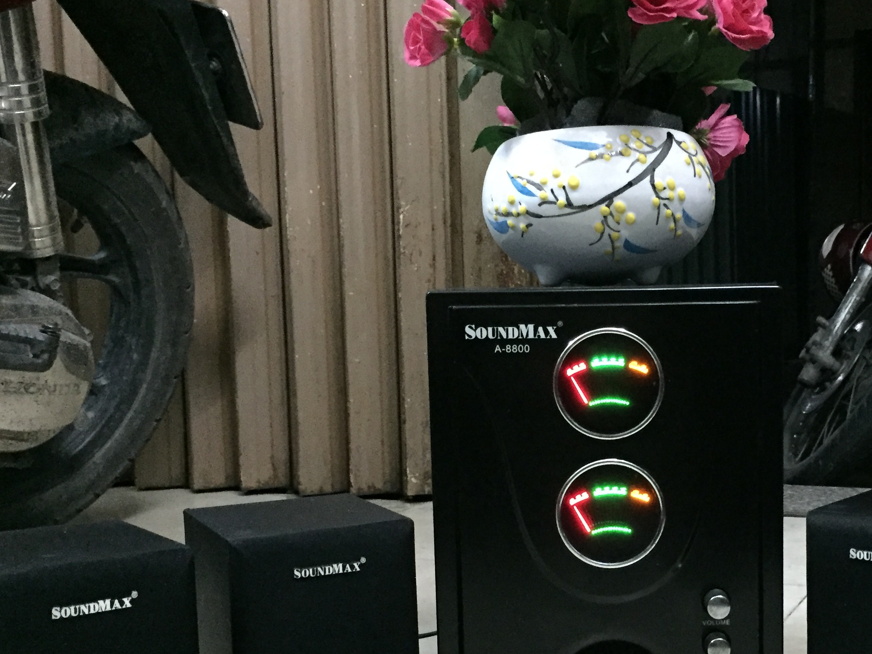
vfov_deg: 30.6
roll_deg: -0.3
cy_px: 446
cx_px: 614
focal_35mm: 47
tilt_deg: -5.6
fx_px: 1184
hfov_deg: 39.7
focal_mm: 4.15
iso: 400
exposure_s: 1/17
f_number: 2.2
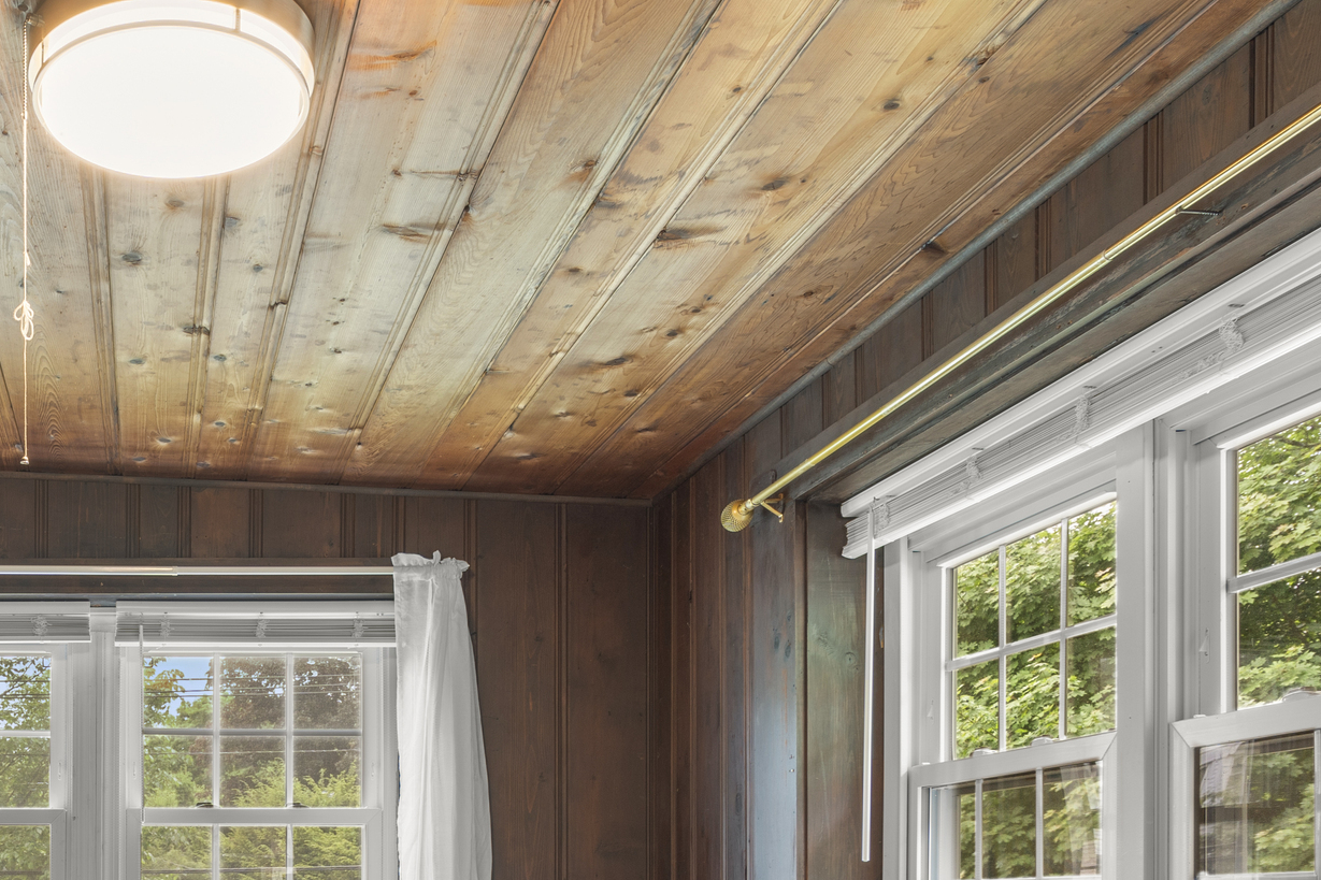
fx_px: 1467
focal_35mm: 40
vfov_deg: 30.6
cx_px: 147
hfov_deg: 44.4
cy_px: 915
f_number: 9
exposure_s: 3.2
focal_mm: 16
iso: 200
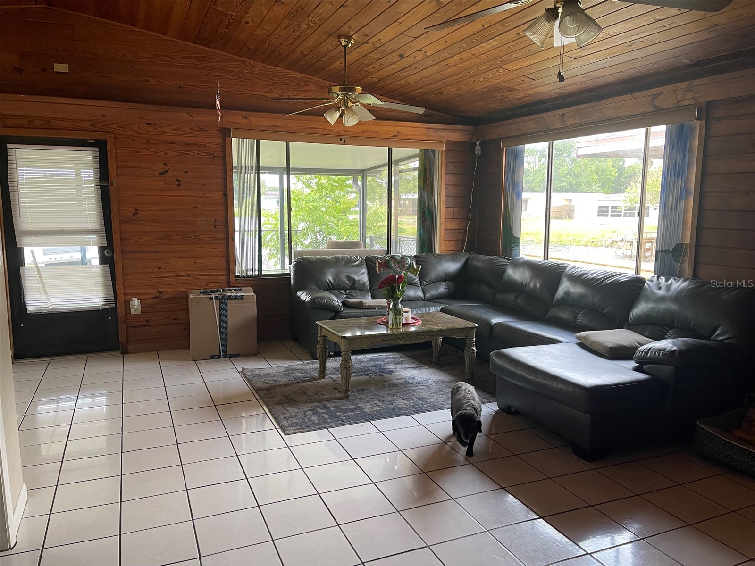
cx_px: 378
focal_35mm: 25
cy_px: 283
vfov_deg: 54.9
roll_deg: -2.0
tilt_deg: -9.8
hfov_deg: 69.4
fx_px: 545
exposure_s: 1/96
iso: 125
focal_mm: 5.1
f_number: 1.6
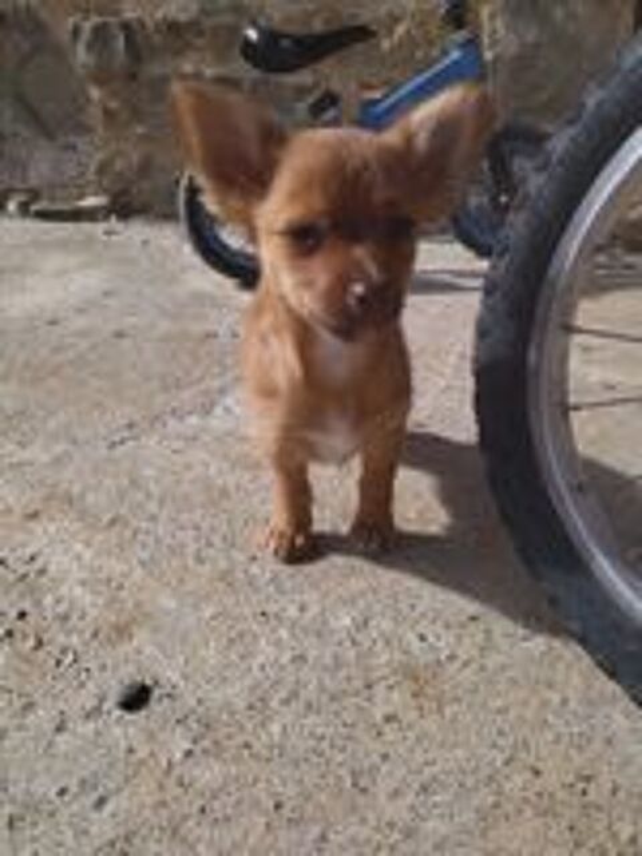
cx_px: 321
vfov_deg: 65.3
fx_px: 668
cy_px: 428
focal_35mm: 27
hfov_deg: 51.4
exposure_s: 1/2215
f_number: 1.79
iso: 101
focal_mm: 4.74
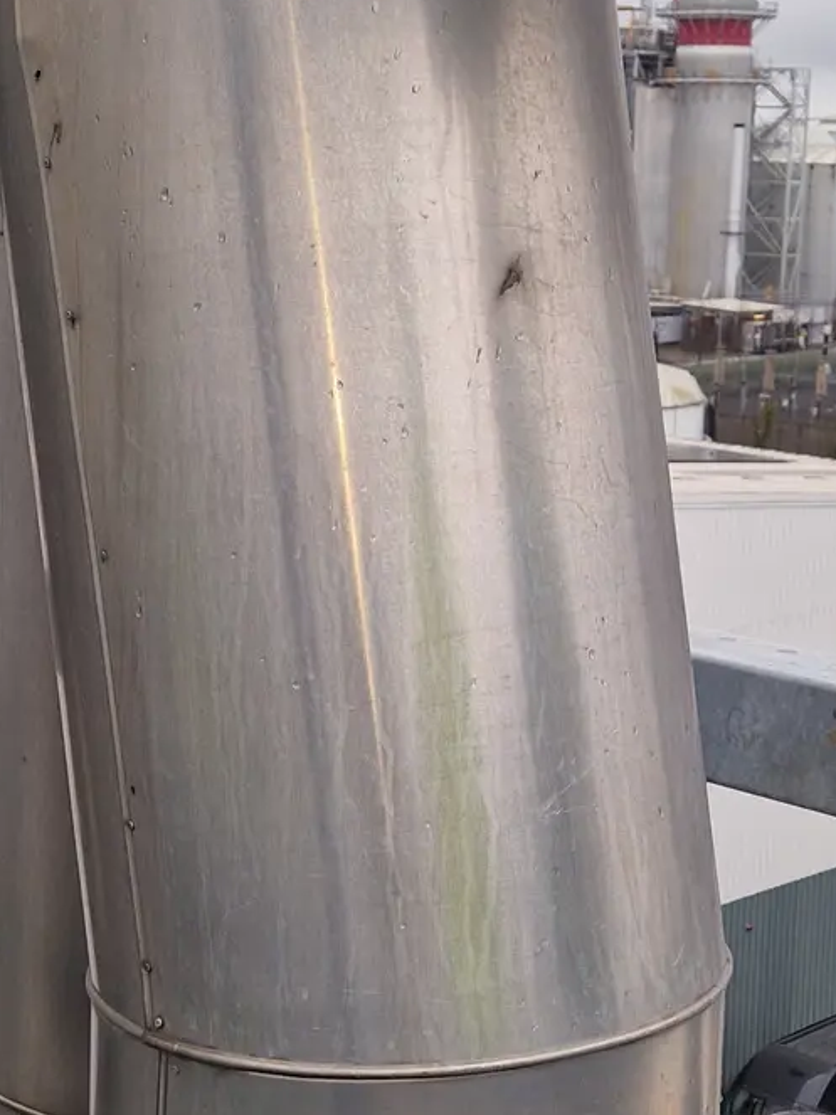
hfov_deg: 19.9
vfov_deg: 26.3
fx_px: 2384
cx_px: 404
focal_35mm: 74
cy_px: 584
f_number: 1.8
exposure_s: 1/100
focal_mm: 5.4
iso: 50
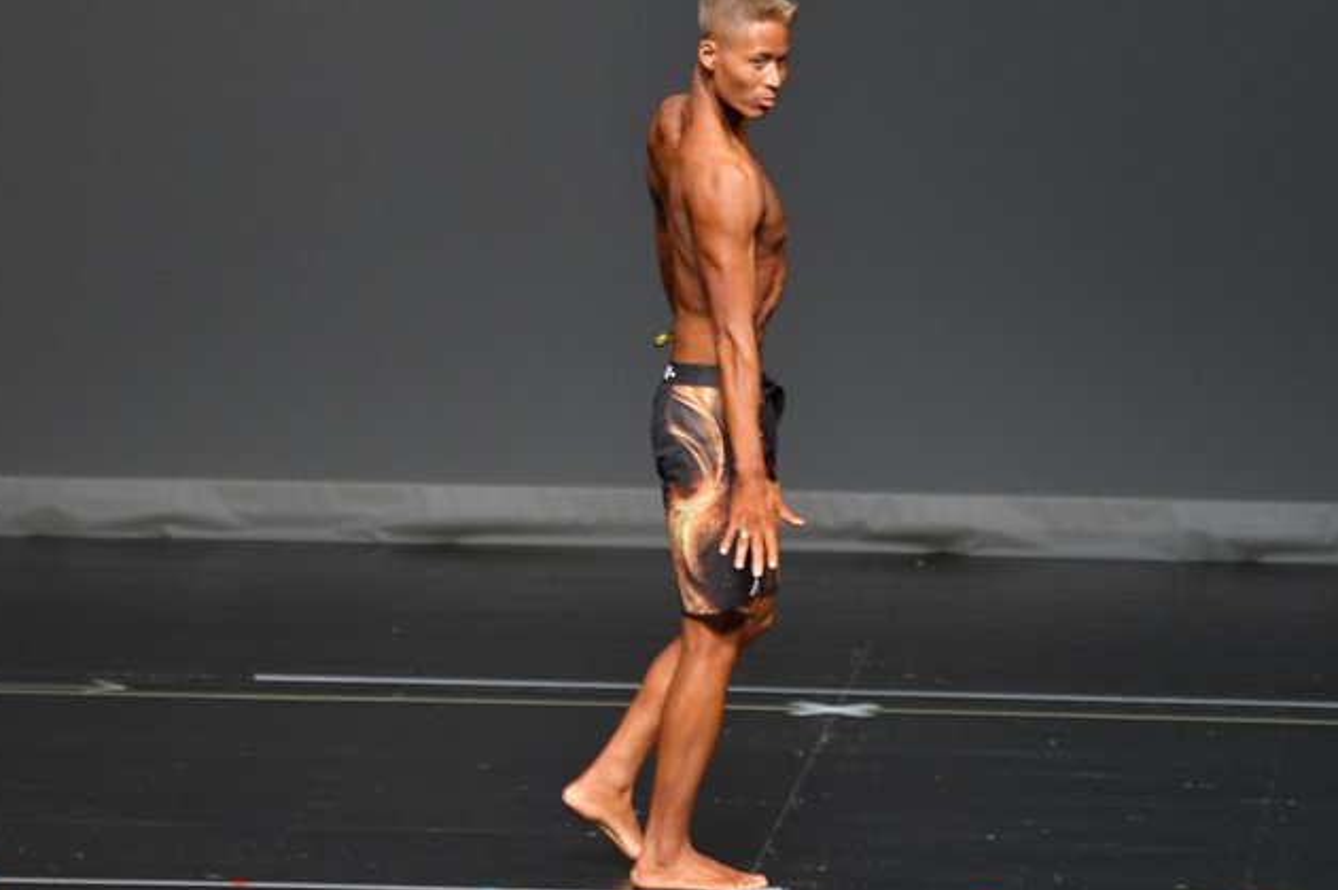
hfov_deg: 5.3
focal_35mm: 387
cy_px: 407
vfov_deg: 3.5
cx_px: 705
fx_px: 14375
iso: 2500
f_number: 5.6
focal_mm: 210
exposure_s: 1/400
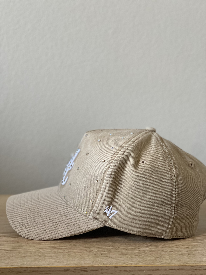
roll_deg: +1.1
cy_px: 138
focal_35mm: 64
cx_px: 103
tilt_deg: -8.2
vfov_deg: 30.3
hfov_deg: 22.9
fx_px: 508
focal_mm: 7.5
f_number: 2.2
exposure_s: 1/40
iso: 250
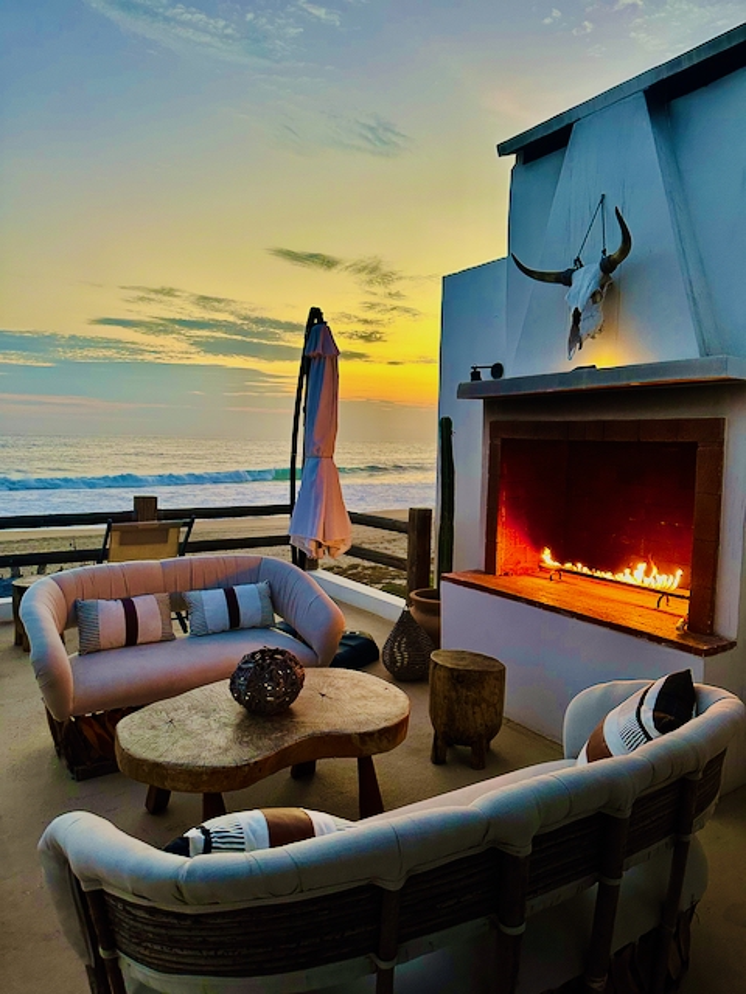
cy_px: 497
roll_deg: -1.2
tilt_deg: -5.6
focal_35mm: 24
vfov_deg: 71.6
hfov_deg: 56.8
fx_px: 690
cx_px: 373
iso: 250
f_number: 1.78
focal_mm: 6.86
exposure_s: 1/78
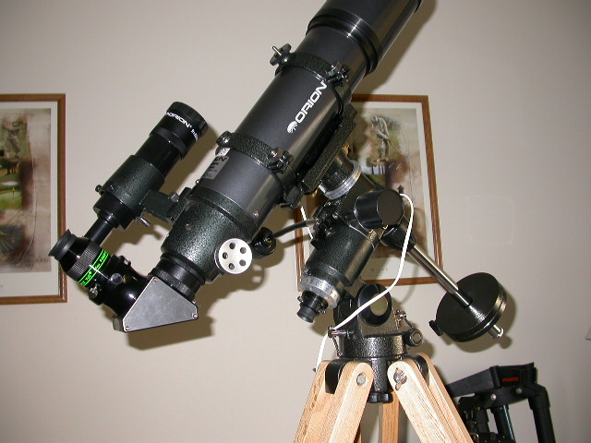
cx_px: 296
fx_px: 649
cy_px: 222
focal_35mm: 38
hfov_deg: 49.0
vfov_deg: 37.7
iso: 100
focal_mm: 7.85
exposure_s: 1/60
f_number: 2.6
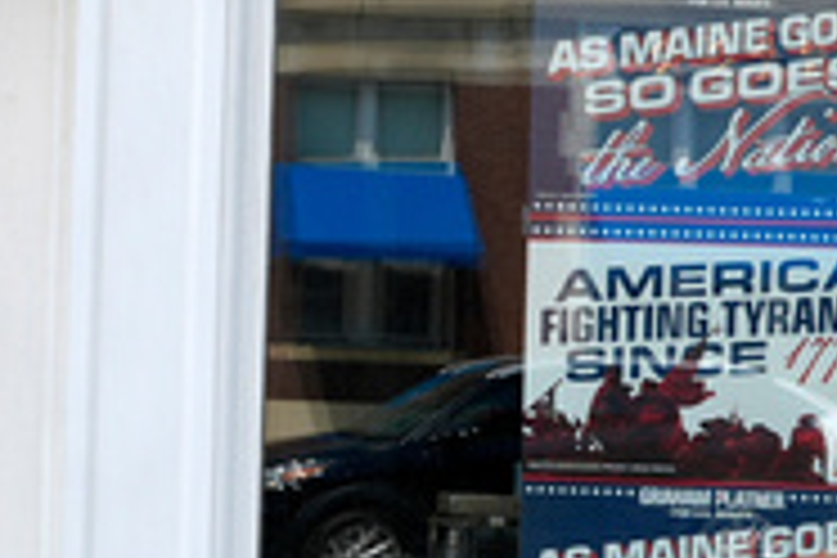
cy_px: 400
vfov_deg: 15.5
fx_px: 2046
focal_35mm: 88
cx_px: -90
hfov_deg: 21.9
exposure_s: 1/400
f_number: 4
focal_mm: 16
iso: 125
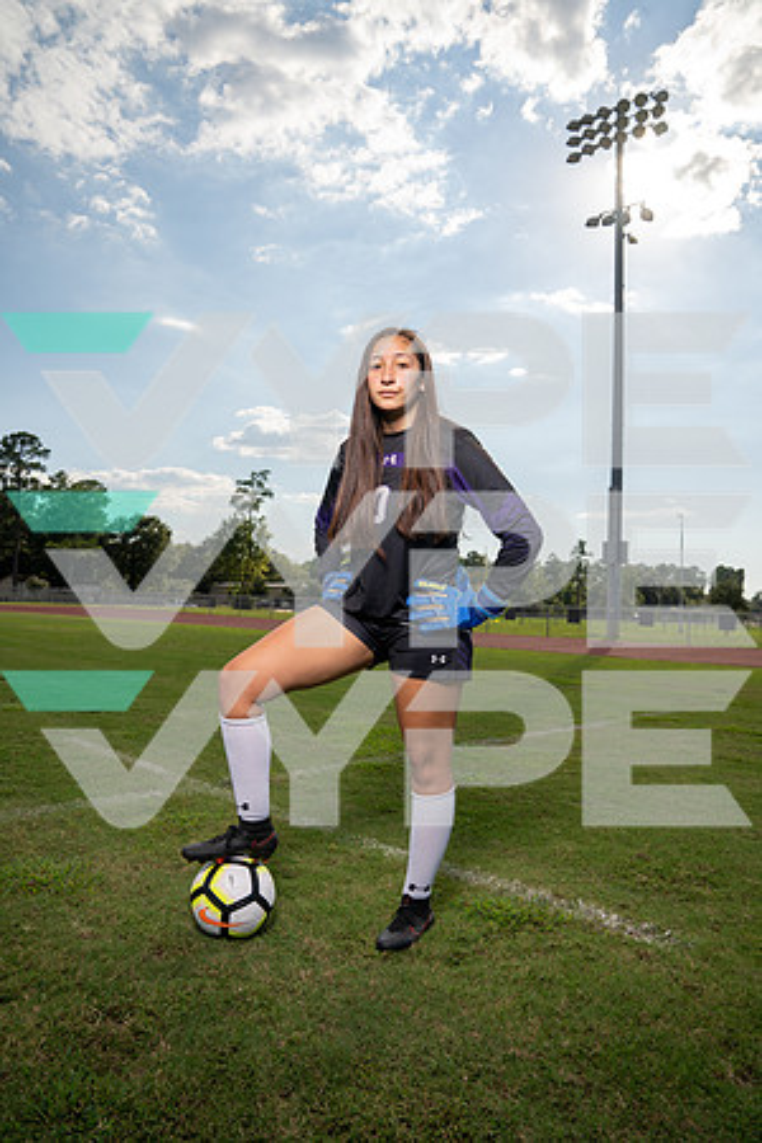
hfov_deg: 53.1
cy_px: 572
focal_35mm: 24
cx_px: 381
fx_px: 762
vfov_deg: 73.7
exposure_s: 1/640
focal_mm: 24
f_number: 8
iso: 250
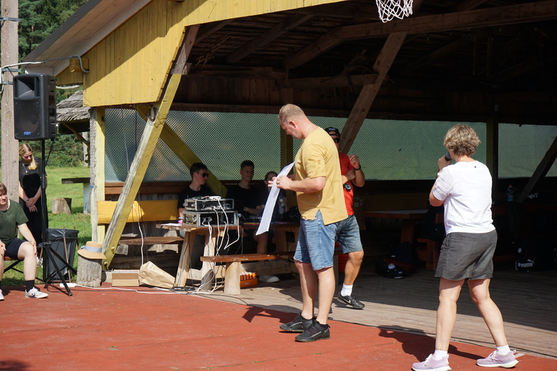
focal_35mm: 70
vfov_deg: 19.5
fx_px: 1083
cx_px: 278
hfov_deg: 28.8
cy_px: 186
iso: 100
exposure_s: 1/200
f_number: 10
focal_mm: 70
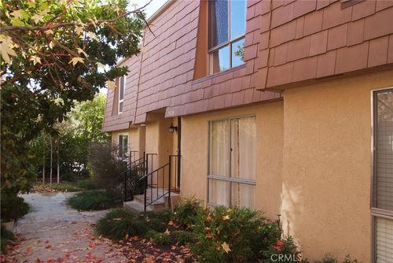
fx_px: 284
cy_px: 132
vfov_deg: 49.6
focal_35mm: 26
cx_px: 196
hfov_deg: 69.4
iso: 400
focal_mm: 17
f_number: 5
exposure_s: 1/142
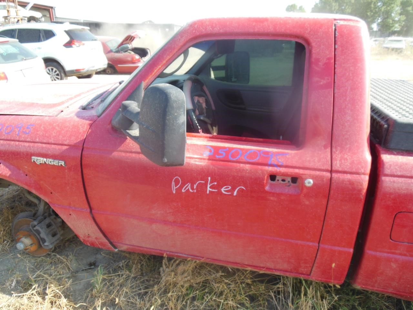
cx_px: 206
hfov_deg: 69.4
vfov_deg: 54.9
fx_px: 298
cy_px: 155
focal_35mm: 25
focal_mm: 4.5
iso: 125
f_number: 3.2
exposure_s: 1/320
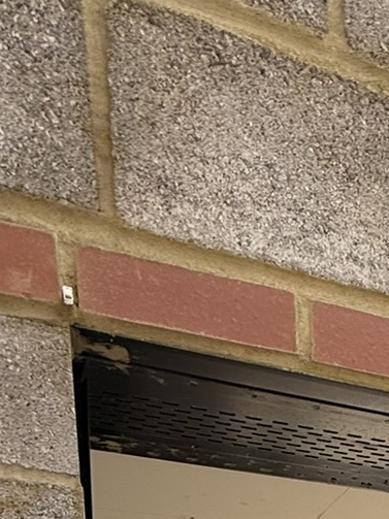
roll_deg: +0.1
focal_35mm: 57
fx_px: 854
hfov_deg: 22.6
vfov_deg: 23.3
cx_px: 518
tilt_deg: -6.7
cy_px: 864
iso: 50
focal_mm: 2.22
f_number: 2.2
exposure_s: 1/717
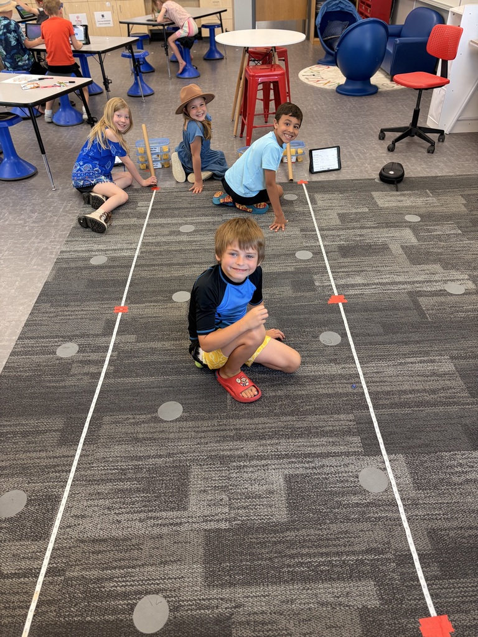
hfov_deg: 53.1
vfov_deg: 67.3
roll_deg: +2.3
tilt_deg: -39.0
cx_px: 239
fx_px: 479
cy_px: 318
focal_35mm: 26
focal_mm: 5.96
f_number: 1.6
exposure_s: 1/120
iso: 100
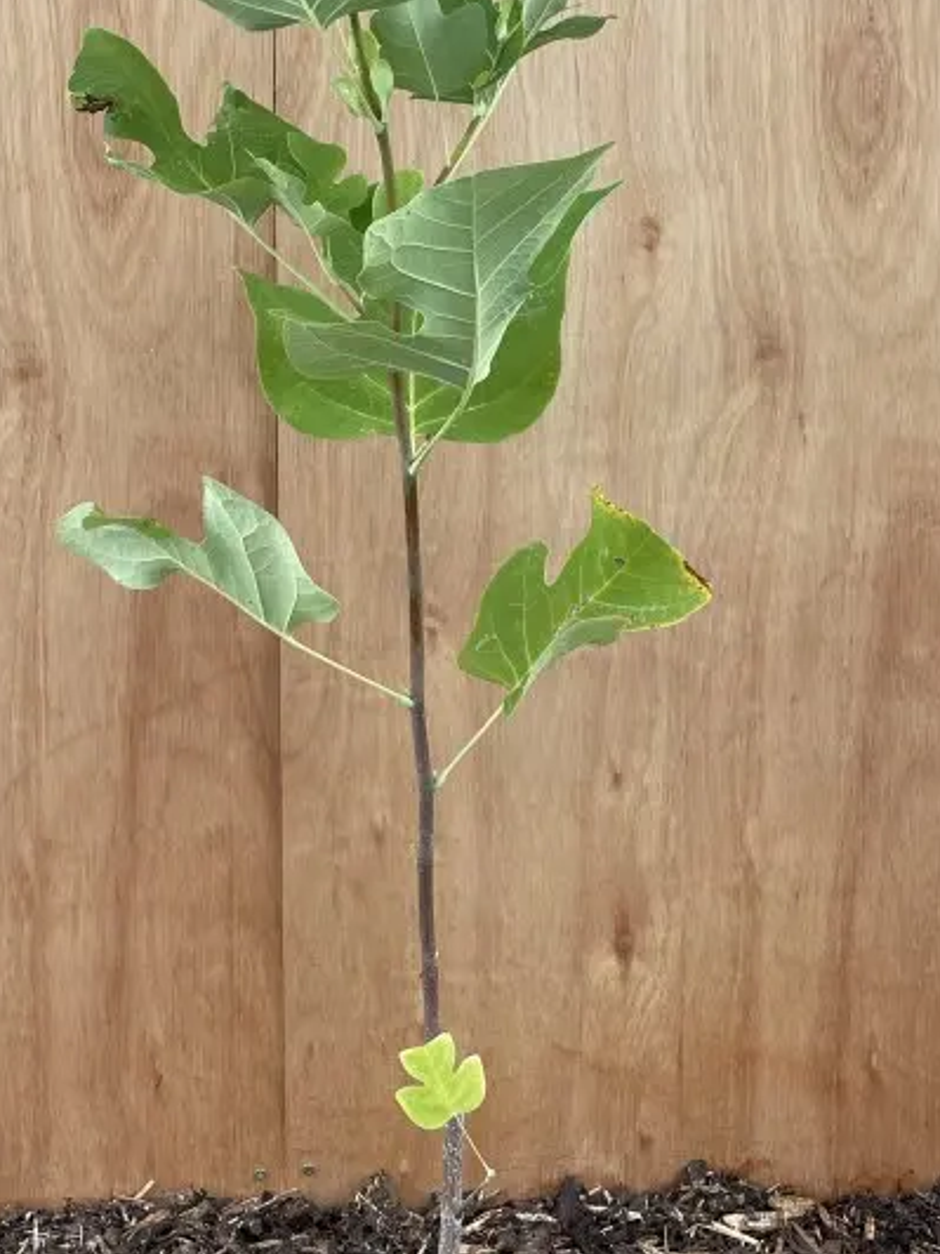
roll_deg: +0.6
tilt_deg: -5.2
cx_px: 292
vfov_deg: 37.5
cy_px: 349
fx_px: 1810
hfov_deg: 28.9
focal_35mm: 50
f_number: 1.6
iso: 40
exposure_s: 1/121
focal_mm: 4.2
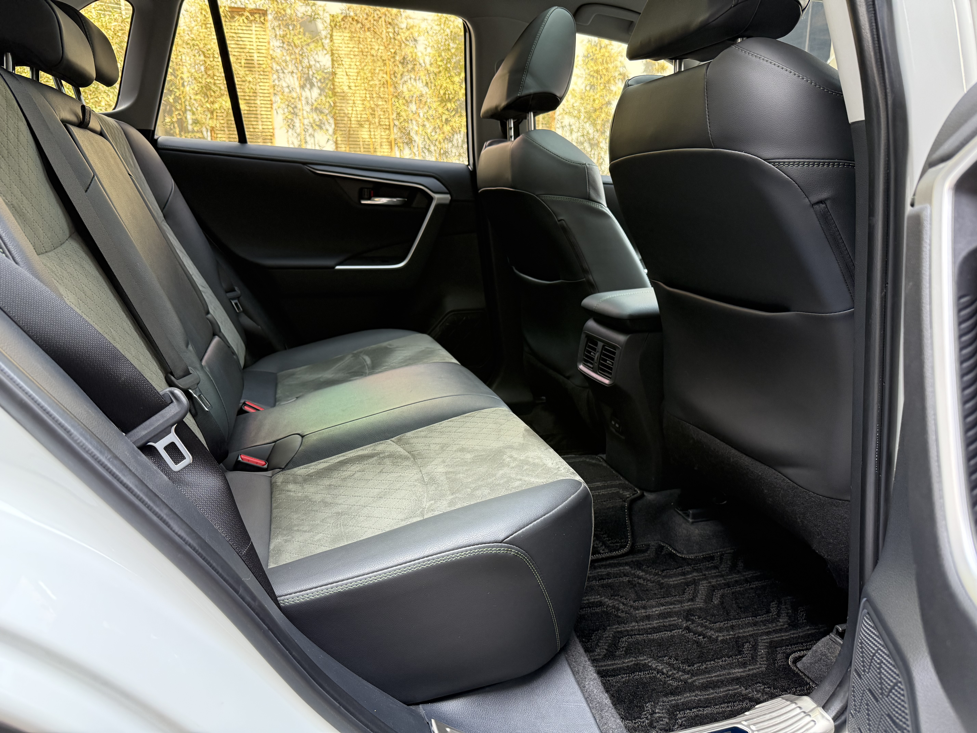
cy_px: 366
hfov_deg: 71.6
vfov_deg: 56.8
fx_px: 677
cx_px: 488
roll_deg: -0.3
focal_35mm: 24
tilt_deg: -13.6
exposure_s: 1/64
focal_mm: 6.76
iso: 200
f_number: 1.78
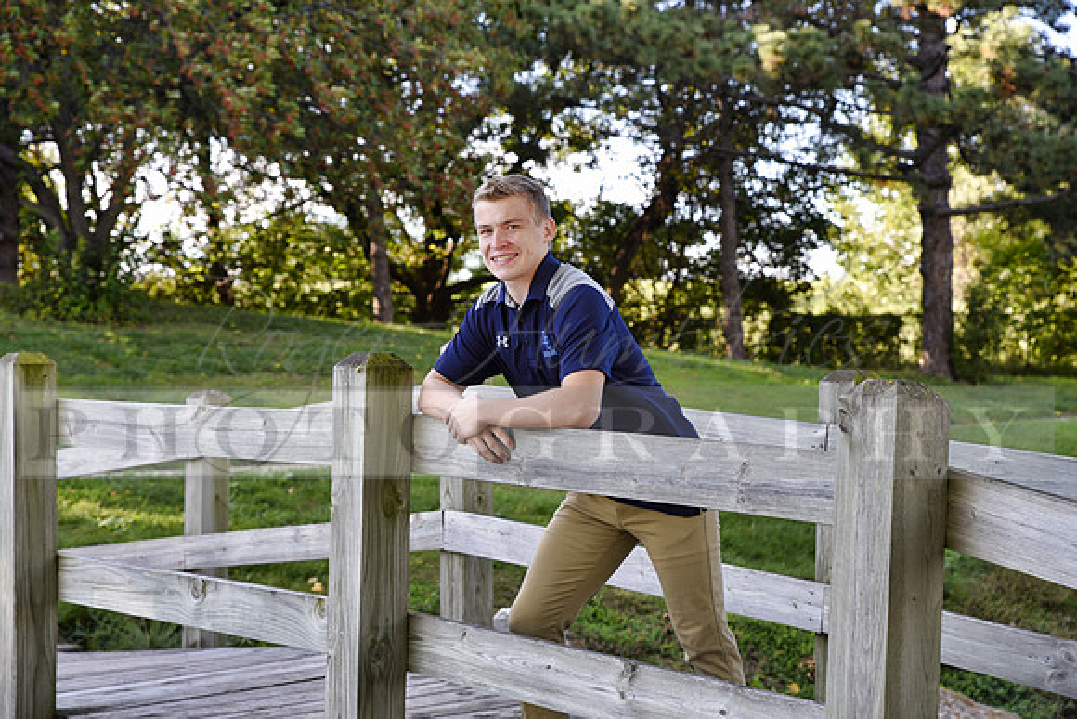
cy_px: 360
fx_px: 2095
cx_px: 538
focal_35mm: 70
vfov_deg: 19.5
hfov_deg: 28.8
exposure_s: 1/100
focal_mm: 70
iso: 200
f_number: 5
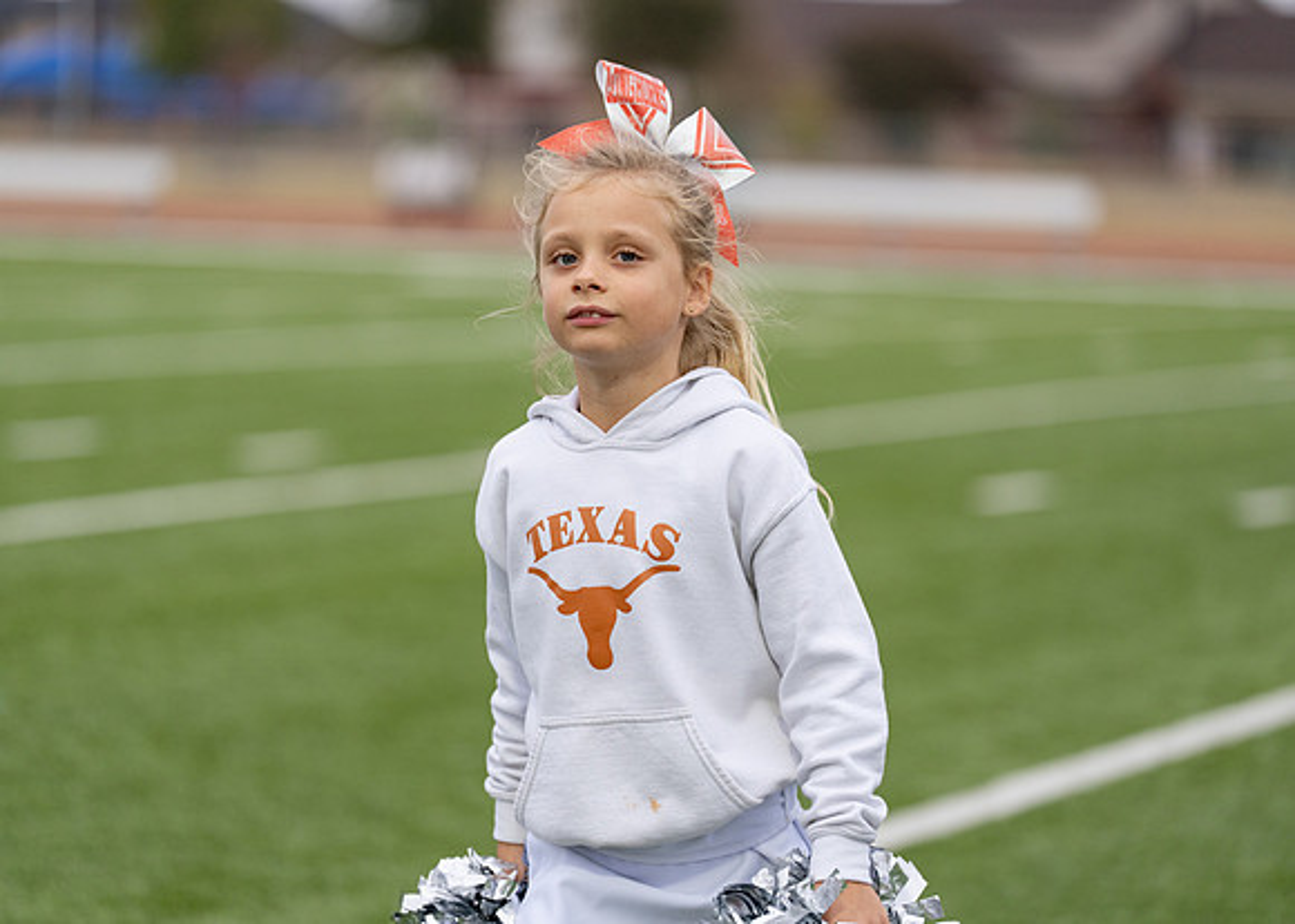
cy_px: 462
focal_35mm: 153
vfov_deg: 9.4
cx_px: 648
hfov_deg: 13.1
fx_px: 5625
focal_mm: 146
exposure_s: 1/1000
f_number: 2.8
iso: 500
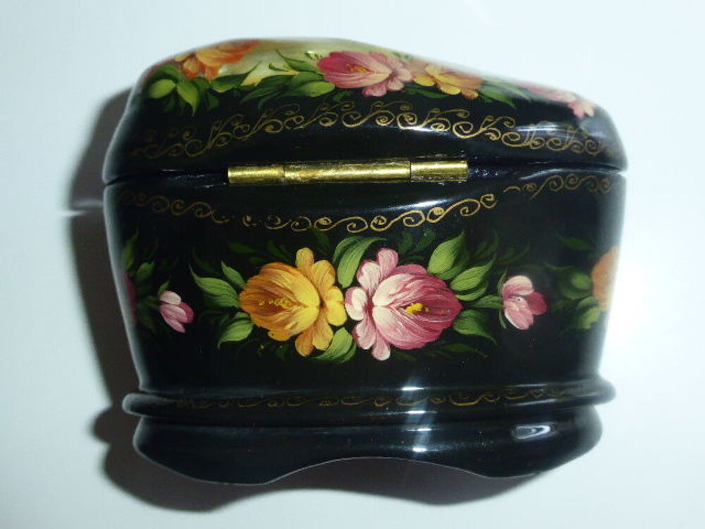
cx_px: 352
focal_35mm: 49
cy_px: 264
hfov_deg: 38.9
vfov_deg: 29.7
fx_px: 998
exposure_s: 1/60
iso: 320
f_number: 4.2
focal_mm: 8.5
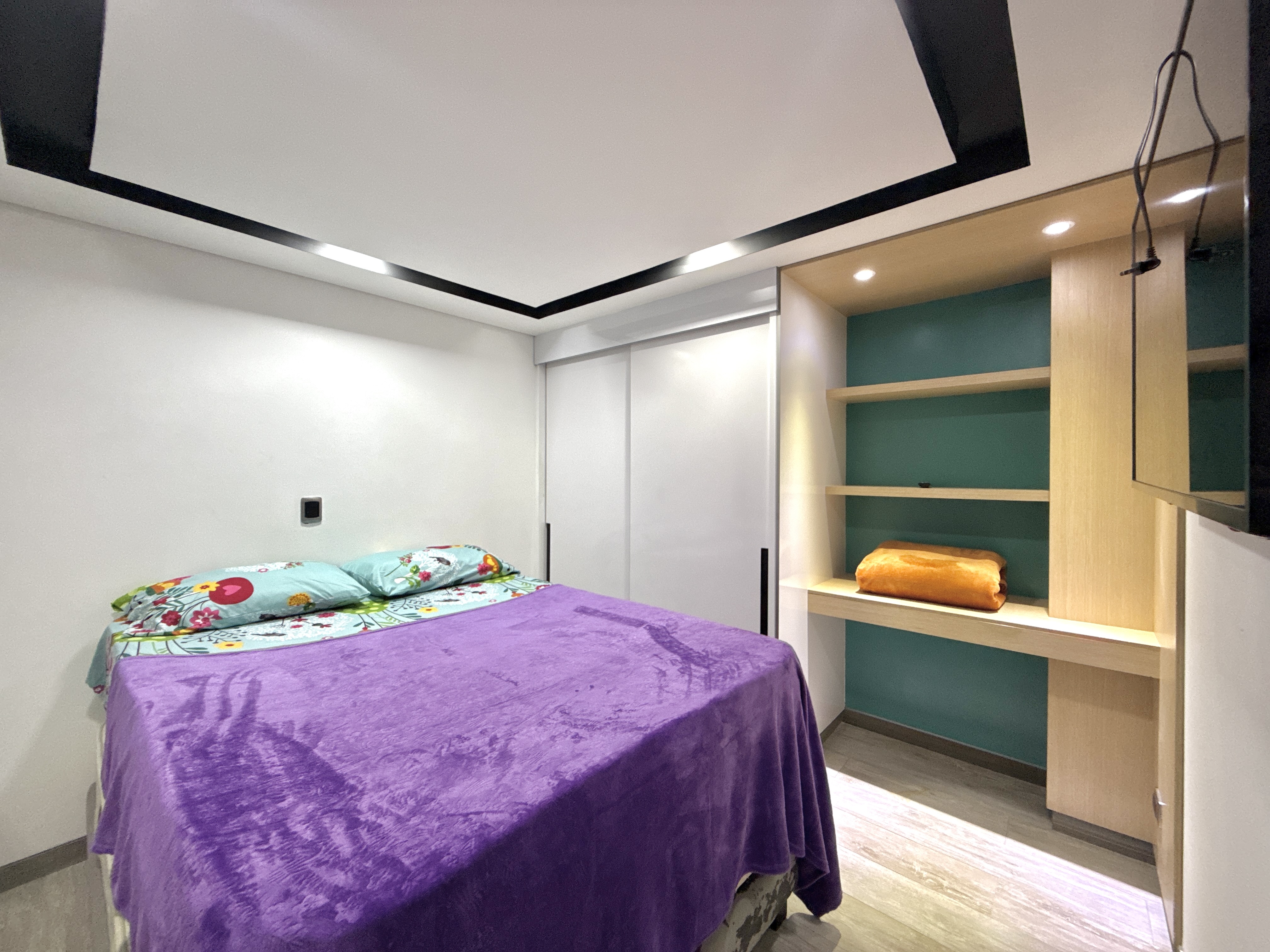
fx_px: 514
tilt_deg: -0.3
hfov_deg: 102.1
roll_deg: -0.2
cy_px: 476
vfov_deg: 85.7
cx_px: 635
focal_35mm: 14
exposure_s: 1/60
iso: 250
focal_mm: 2.22
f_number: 2.2
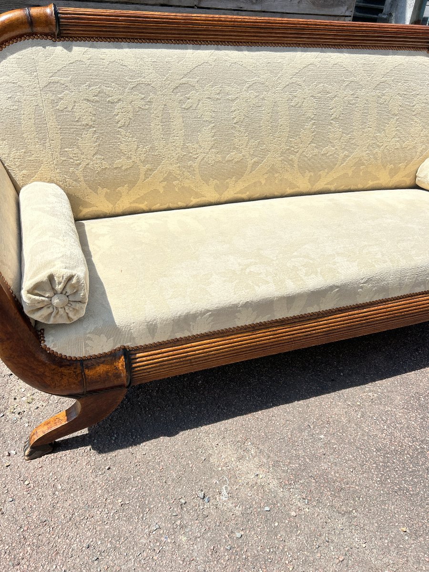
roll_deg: -4.8
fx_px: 430
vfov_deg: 67.3
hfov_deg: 53.1
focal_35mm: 26
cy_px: 286
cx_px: 214
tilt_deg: -29.4
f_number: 1.5
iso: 50
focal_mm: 5.7
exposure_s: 1/1645
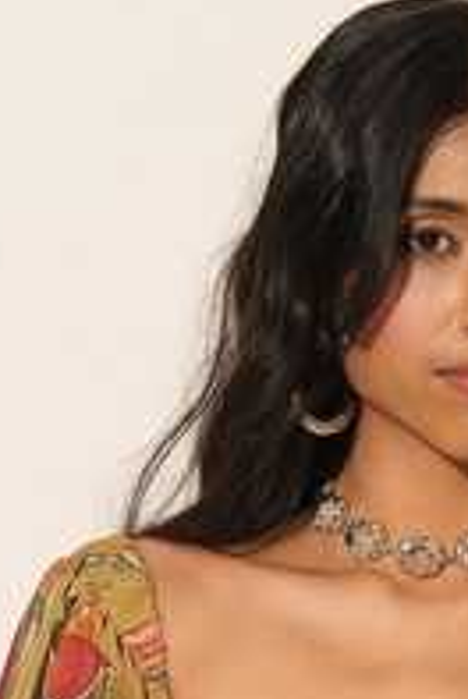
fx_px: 6198
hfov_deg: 4.3
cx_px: 454
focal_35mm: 319
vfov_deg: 6.4
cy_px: 860
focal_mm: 80
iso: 160
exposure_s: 1/160
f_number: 5
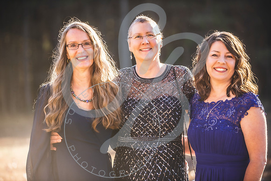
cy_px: 90
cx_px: 136
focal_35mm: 135
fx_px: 1016
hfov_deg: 15.2
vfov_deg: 10.2
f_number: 3.2
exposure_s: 1/1000
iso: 200
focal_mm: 135
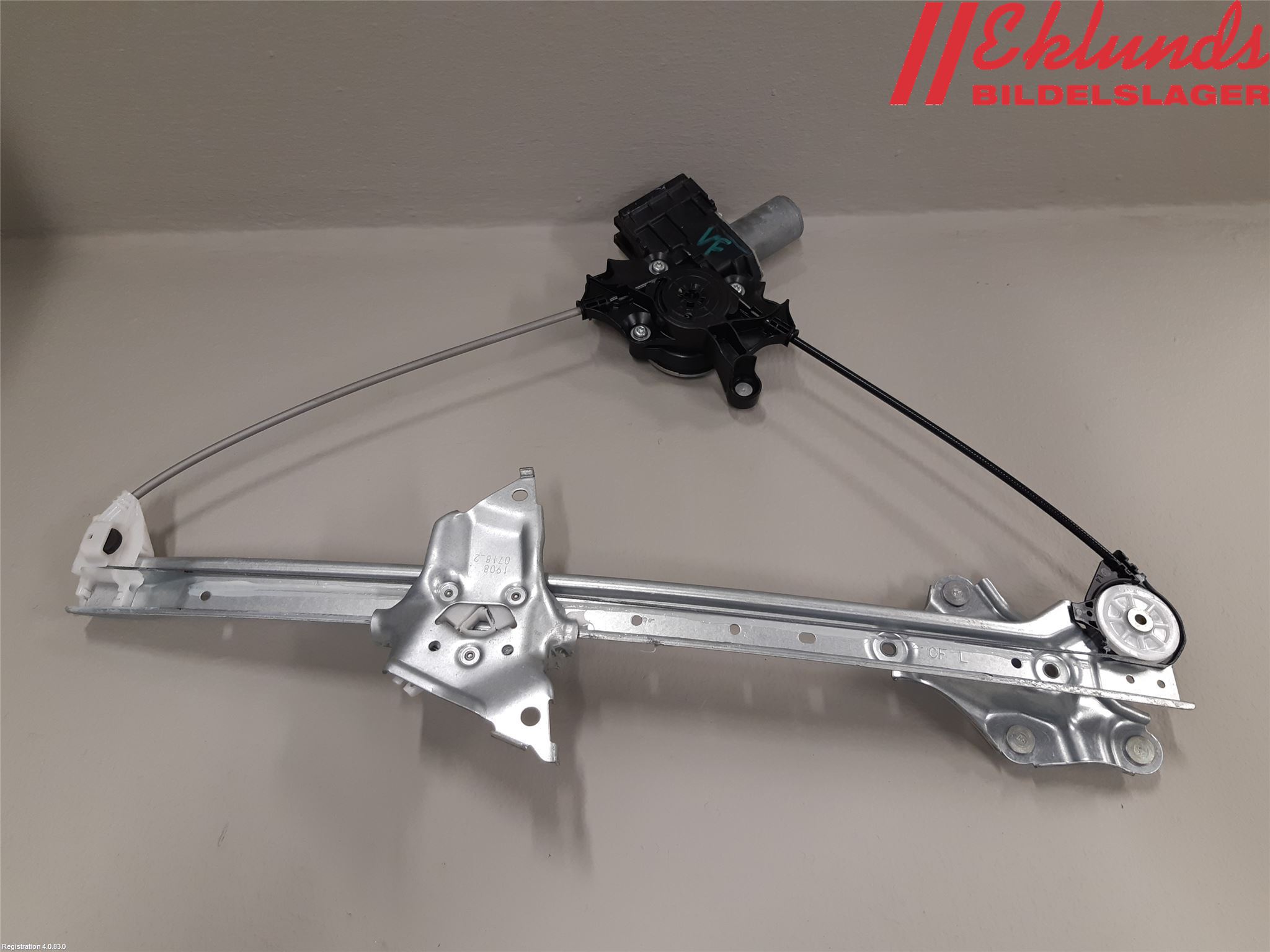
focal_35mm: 26
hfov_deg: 67.3
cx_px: 635
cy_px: 476
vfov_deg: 53.1
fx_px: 954
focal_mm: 3.93
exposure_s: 1/50
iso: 80
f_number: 1.7
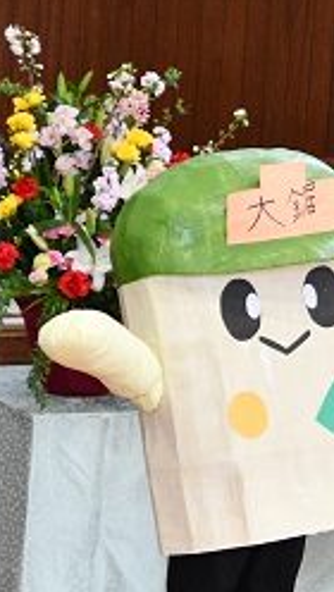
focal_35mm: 372
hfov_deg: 3.3
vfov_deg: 5.8
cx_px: 518
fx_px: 5841
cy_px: 349
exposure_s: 1/125
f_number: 5.6
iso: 1600
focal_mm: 98
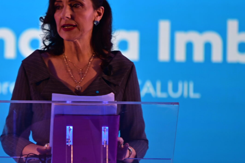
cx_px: 18
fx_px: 3292
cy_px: 86
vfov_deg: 2.8
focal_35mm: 484
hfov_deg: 4.3
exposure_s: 1/60
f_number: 2.8
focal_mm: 200
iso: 125
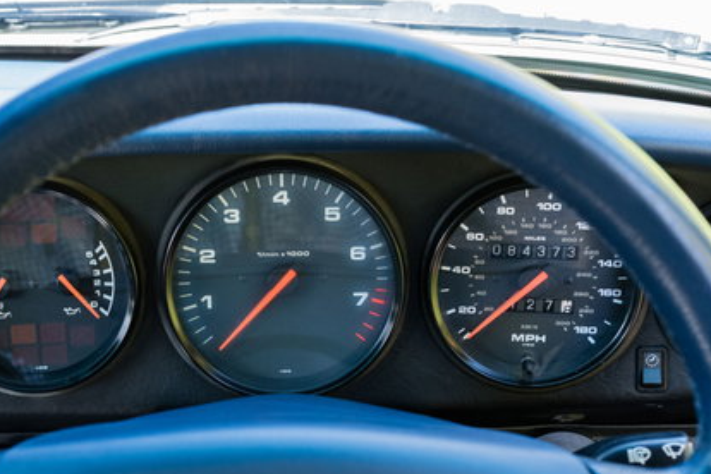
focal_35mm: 65
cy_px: 418
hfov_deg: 30.9
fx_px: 1284
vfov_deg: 20.5
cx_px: 287
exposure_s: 1/50
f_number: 5
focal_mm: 35
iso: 1250
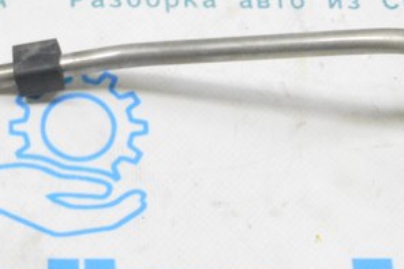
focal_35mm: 135
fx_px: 1514
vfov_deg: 10.1
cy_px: 5
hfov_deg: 15.0
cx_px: 33
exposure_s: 1/15
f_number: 20
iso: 6400
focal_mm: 26
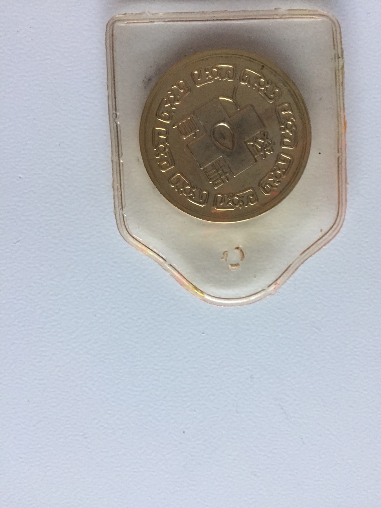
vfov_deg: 61.7
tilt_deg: -84.7
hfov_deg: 48.2
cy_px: 254
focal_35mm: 29
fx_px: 426
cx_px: 190
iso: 160
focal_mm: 4.15
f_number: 2.2
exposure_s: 1/30
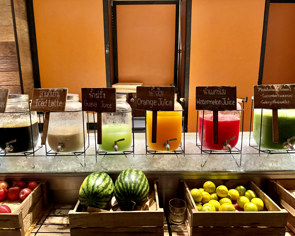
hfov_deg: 68.0
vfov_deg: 56.8
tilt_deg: -12.2
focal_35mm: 25
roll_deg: +0.3
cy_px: 118
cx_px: 138
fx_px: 218
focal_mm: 6.86
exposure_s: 1/50
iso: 640
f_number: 1.78
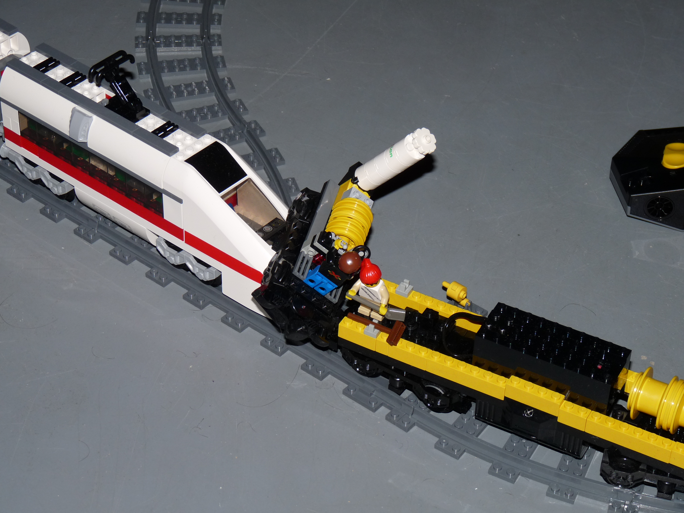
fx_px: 1798
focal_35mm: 91
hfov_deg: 21.5
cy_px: 256
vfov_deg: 16.2
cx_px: 342
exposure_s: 1/125
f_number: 3.4
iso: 100
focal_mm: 16.1
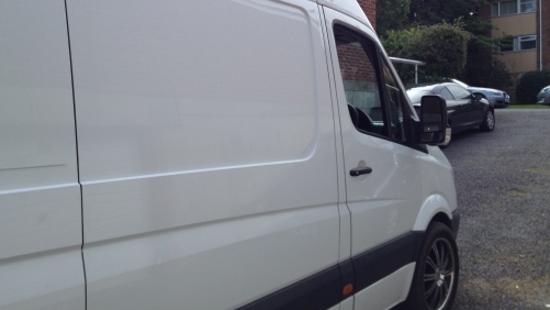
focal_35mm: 39
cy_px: 126
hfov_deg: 51.6
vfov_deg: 30.4
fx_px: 569
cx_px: 270
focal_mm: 4.28
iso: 64
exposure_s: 1/767
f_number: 2.4
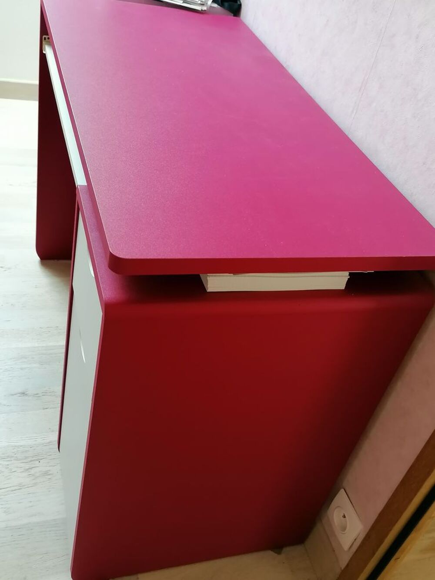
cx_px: 218
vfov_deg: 50.1
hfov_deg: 38.7
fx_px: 620
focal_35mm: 37
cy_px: 290
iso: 200
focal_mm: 4.75
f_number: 1.8
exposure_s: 1/33.3
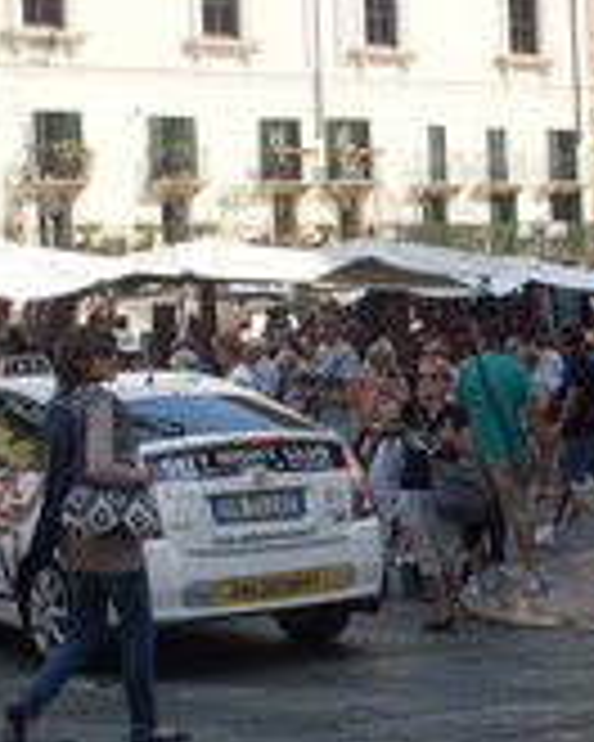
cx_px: 482
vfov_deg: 21.2
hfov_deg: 16.9
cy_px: 454
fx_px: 1978
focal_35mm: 90
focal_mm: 6.3
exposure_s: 1/125
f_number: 8.4
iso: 80
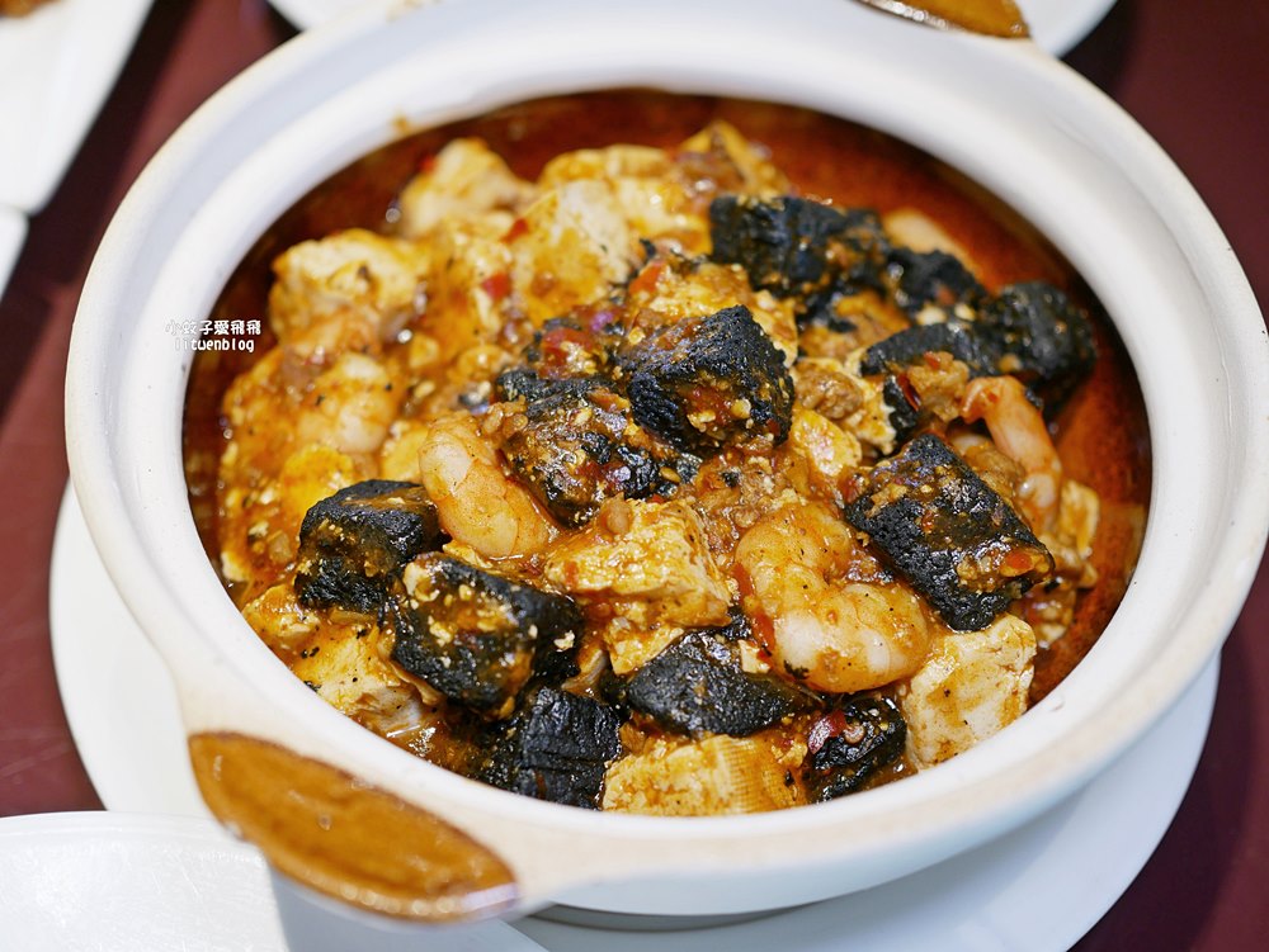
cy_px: 476
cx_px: 634
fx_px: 1834
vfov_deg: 29.1
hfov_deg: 38.2
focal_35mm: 50
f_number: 2
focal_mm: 25
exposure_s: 1/125
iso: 200
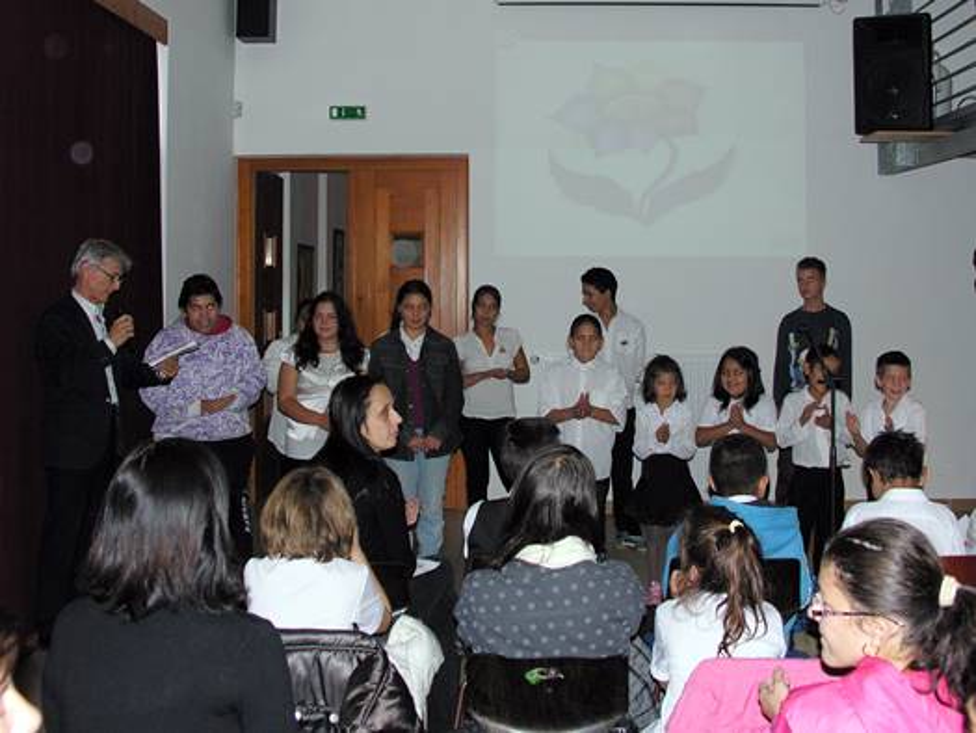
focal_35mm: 37
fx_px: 1043
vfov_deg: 38.7
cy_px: 366
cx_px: 488
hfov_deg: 50.1
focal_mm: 9.5
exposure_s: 1/60.1
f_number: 2.8
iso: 107
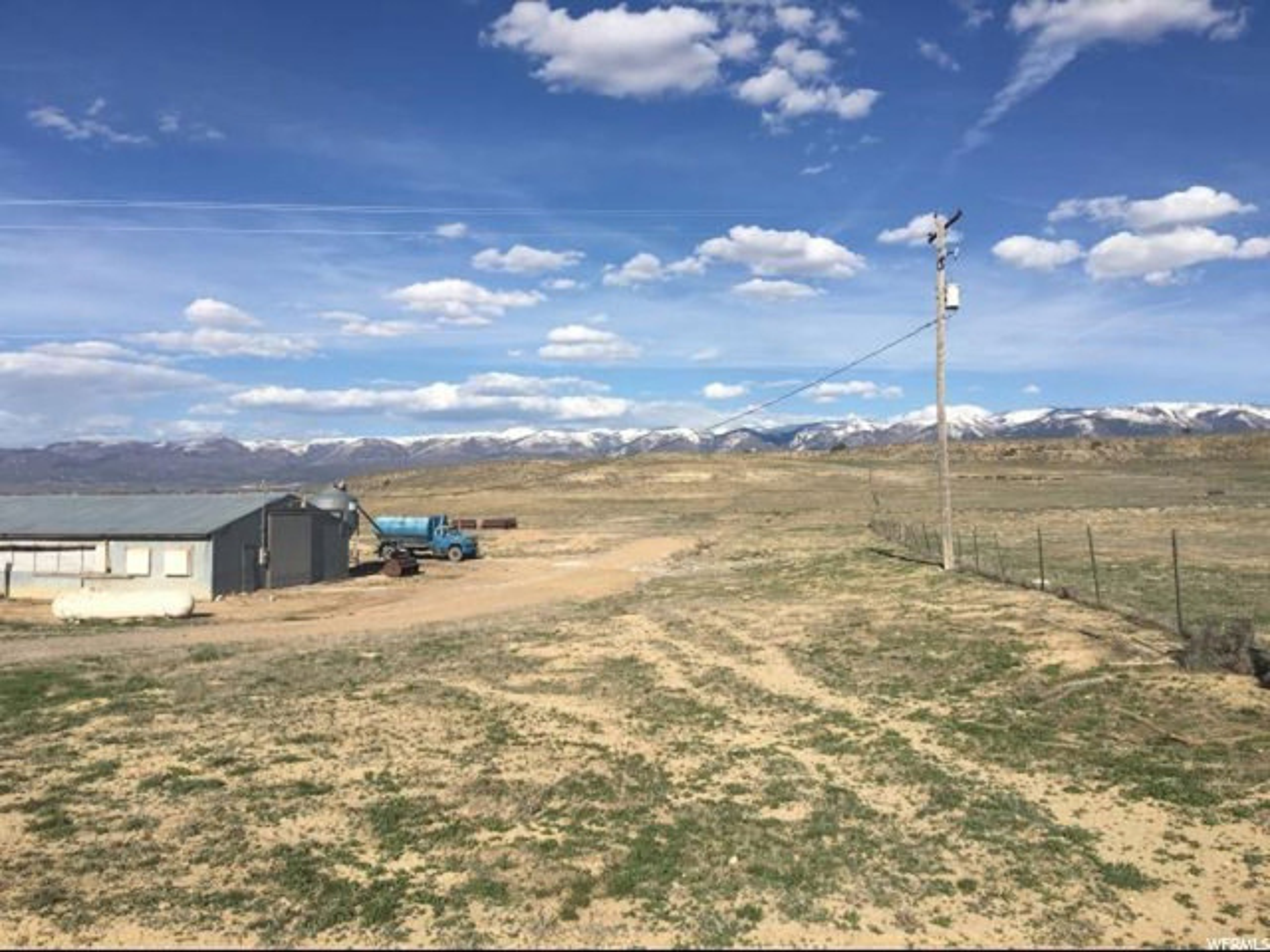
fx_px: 1064
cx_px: 635
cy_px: 476
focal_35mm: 29
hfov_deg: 61.7
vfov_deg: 48.2
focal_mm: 4.15
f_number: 2.2
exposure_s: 1/2564
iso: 25
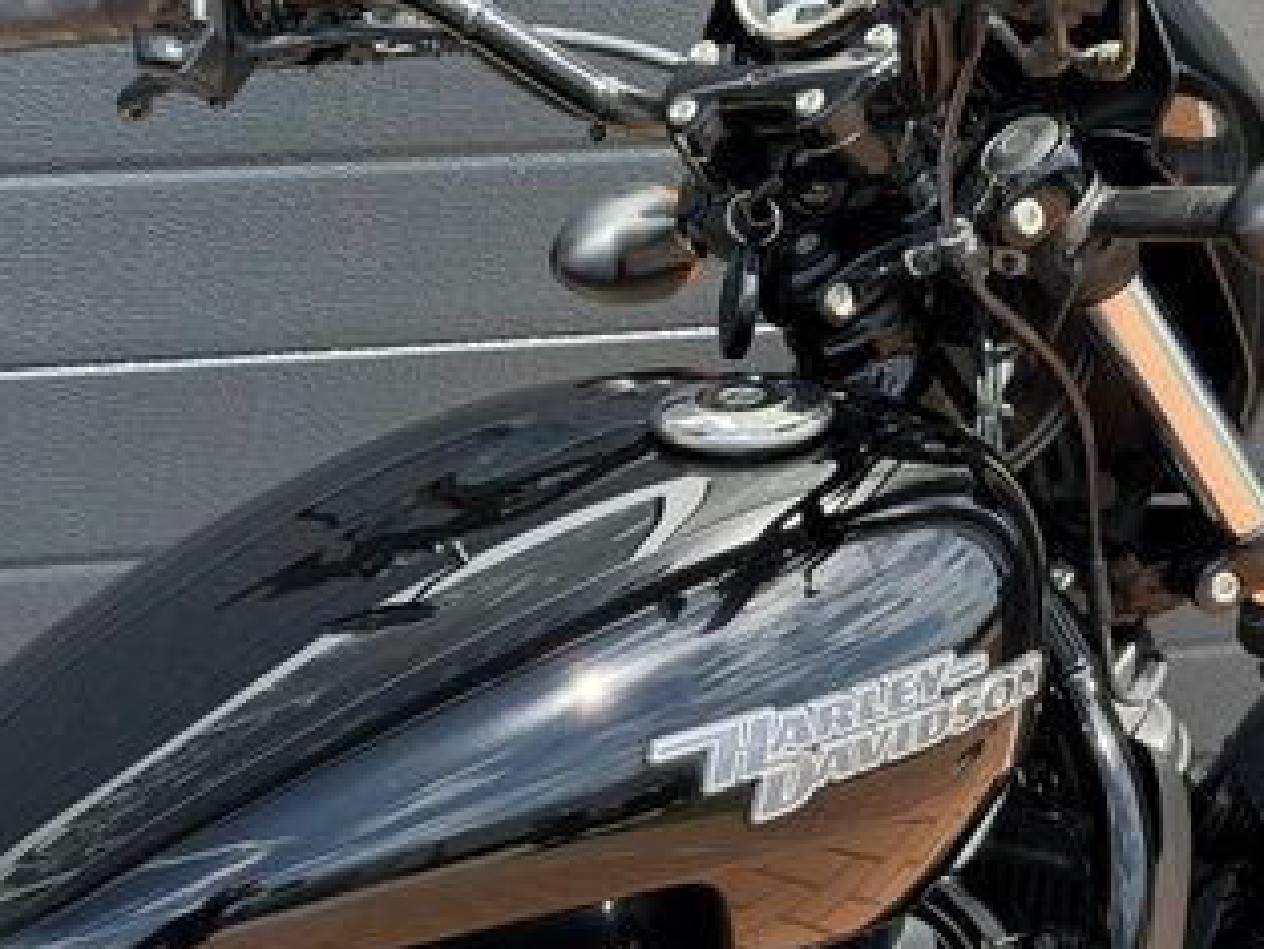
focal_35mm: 98
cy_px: 638
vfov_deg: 15.1
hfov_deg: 19.9
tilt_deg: -31.9
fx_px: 3580
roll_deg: -2.2
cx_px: 892
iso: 100
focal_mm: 6.76
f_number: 1.78
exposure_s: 1/1608
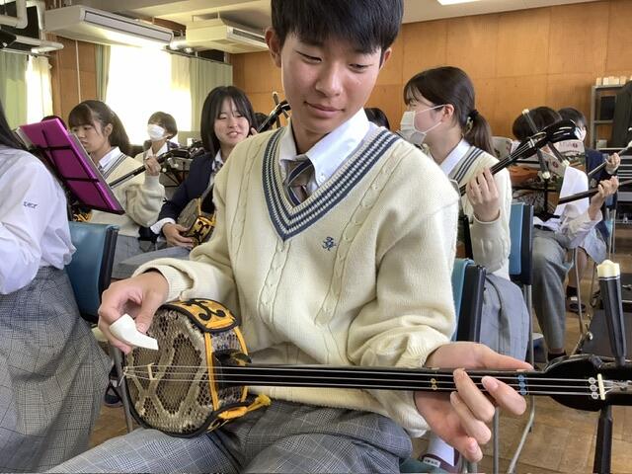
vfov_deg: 45.4
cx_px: 316
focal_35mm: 31
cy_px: 237
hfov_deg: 58.4
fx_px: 566
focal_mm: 3.3
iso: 80
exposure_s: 1/60
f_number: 2.4
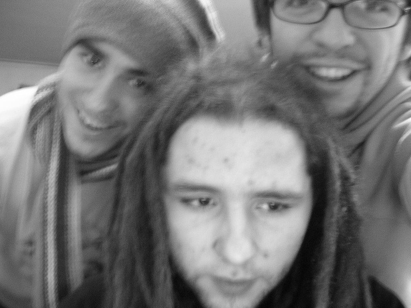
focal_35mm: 36
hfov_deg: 51.4
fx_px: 427
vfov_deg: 39.7
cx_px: 206
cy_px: 154
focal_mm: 4.7
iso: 400
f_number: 2.6
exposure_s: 1/1.8
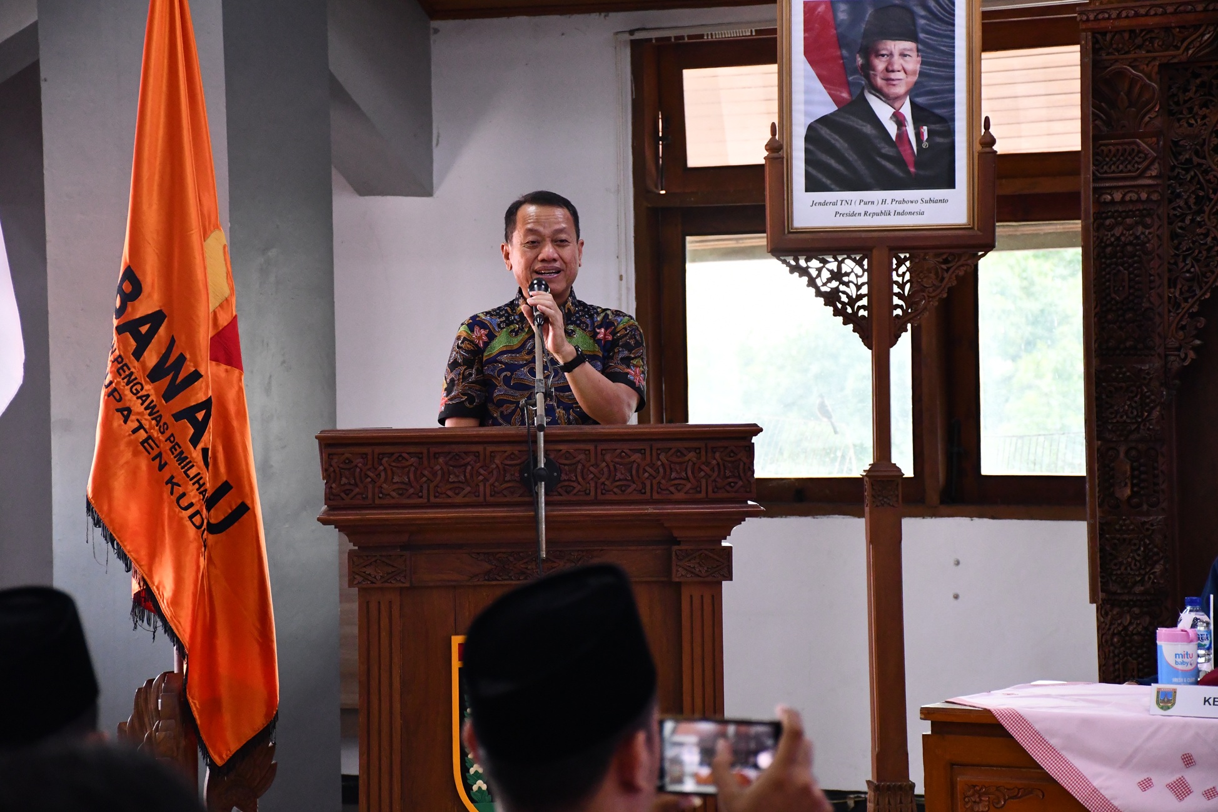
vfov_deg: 12.2
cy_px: 406
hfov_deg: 18.3
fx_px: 3789
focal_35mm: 112
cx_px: 609
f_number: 5
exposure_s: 1/100
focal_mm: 75
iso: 3200
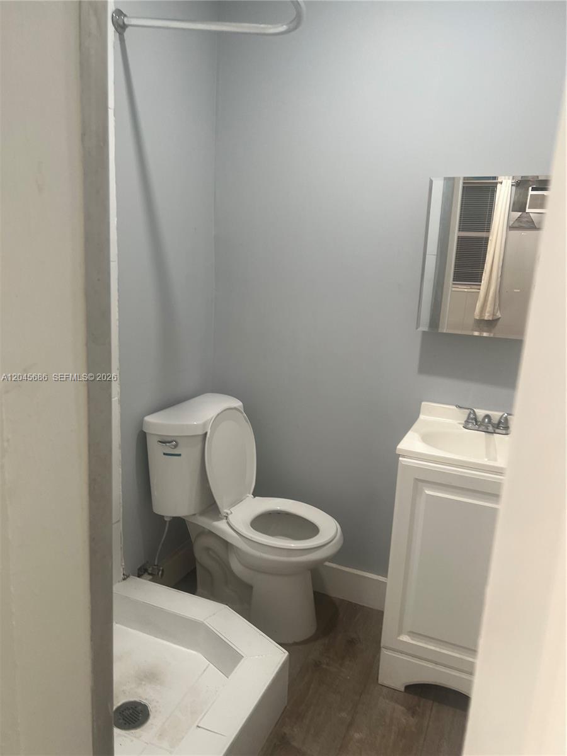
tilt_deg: -12.0
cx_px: 284
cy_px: 378
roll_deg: -2.2
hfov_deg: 53.1
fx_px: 568
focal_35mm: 26
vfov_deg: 67.3
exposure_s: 1/60
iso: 80
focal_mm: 5.7
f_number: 1.5
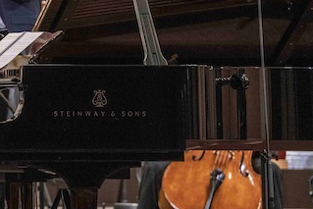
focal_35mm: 627
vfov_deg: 2.2
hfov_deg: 3.3
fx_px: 5454
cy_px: -35
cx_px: -171
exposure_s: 1/250
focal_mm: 200
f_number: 3.5
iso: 1250
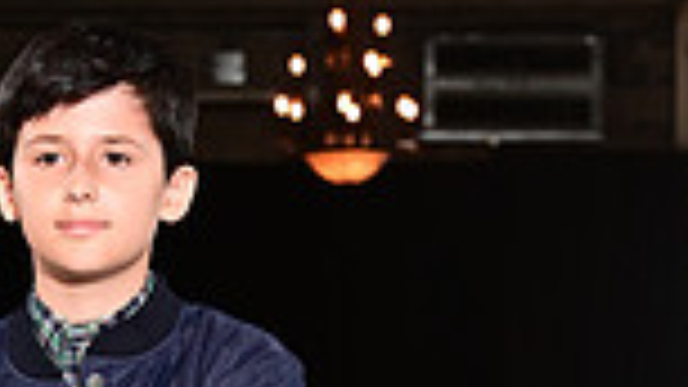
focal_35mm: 277
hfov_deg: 7.8
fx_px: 5052
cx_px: 112
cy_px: 1116
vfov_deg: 4.2
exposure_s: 1/125
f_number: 6.3
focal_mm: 70
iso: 1000
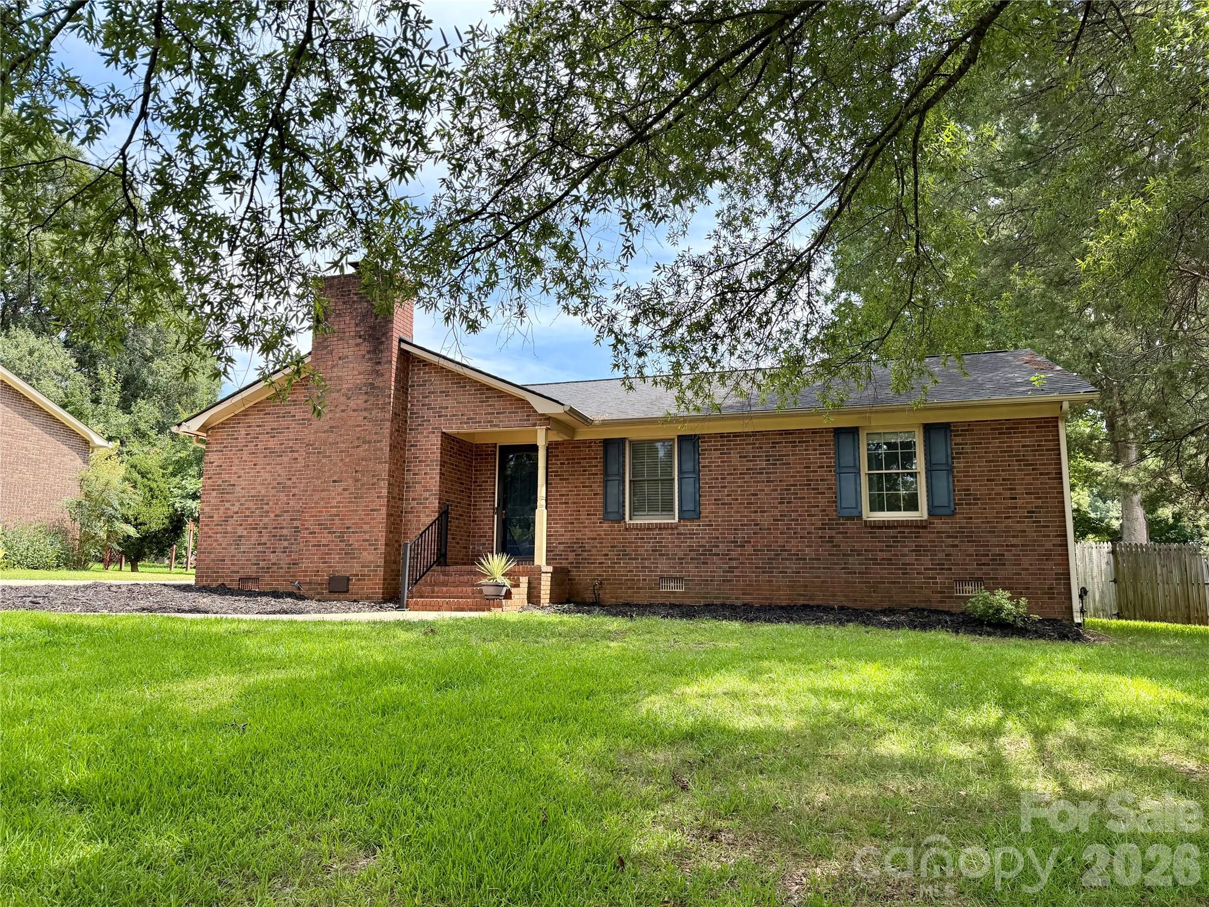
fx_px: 838
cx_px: 604
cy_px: 454
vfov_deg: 56.8
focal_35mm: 24
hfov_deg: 71.6
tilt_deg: +8.7
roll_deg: +0.3
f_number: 1.78
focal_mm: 6.76
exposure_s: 1/1361
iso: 100
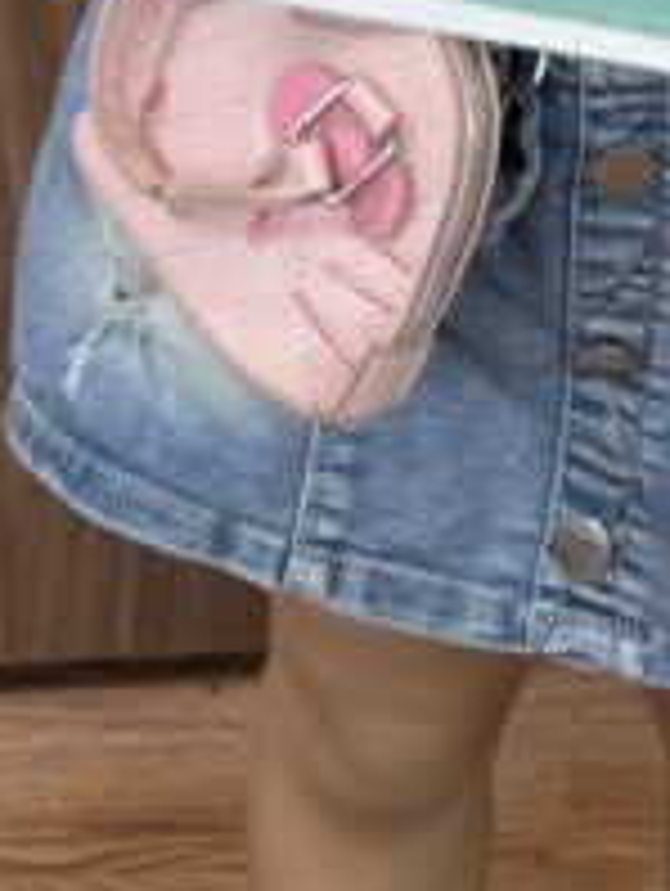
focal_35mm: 121
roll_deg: +0.1
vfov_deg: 12.4
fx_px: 3116
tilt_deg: -11.3
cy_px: -1310
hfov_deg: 12.0
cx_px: 782
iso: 100
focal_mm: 6.76
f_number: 1.78
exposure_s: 1/100
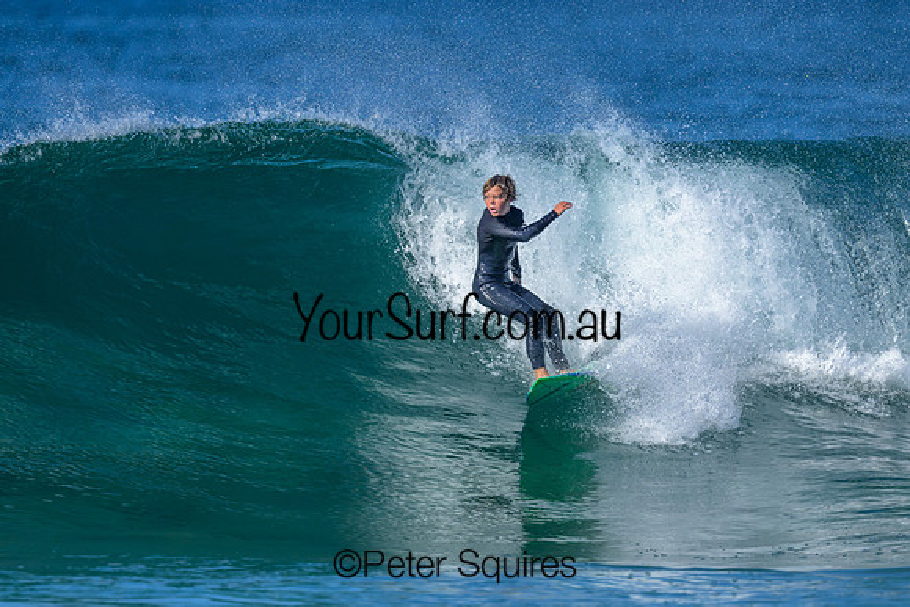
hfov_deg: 2.4
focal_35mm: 845
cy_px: 286
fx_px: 21364
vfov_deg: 1.6
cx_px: 481
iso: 320
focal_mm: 800
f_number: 6.3
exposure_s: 1/2000
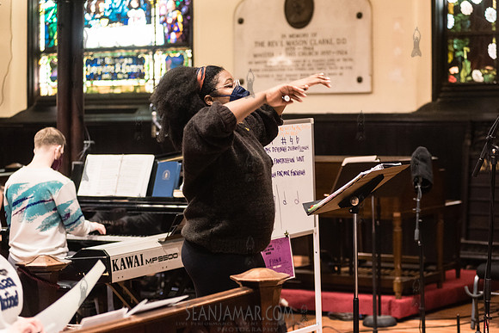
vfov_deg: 14.5
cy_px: 166
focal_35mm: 95
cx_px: 250
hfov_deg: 21.5
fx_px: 1312
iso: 4000
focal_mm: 92
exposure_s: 1/125
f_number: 3.5
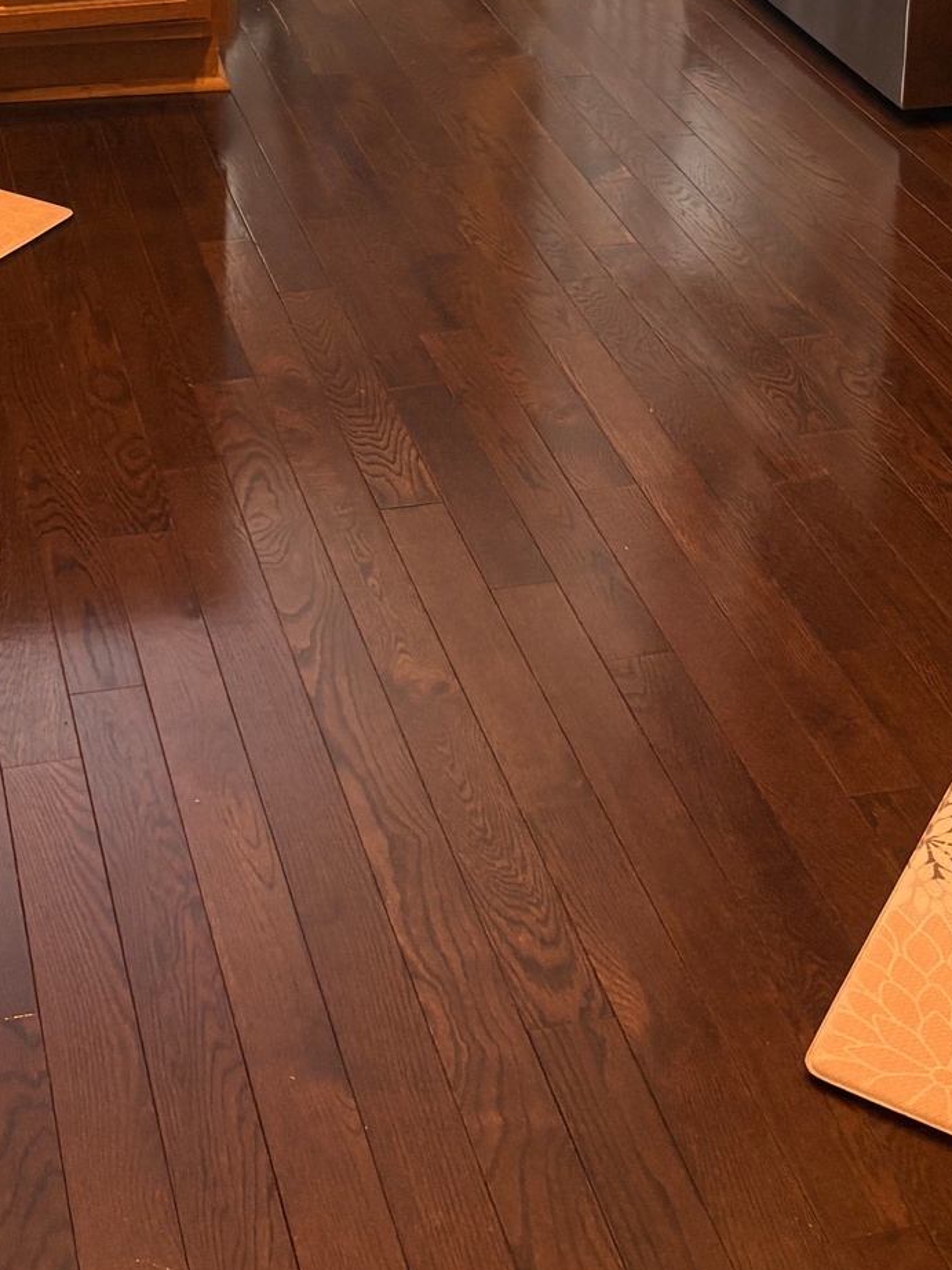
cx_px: 376
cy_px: -253
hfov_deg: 22.5
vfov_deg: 26.5
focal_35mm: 65
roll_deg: -1.0
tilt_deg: -12.8
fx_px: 2385
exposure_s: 1/60
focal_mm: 5.96
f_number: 1.6
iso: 100
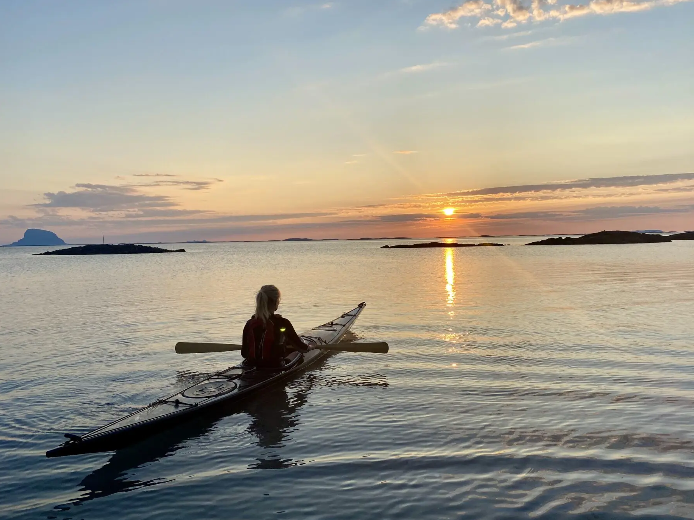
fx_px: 561
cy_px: 273
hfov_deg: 63.4
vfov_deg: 49.7
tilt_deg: -2.8
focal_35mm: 28
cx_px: 360
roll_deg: +0.4
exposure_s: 1/1629
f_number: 1.8
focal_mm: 4.25
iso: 32
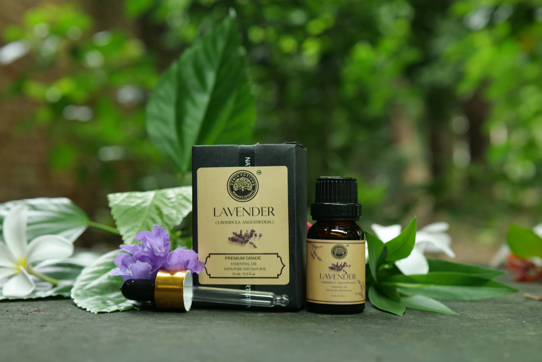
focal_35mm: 50
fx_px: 753
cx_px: 271
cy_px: 181
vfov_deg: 27.0
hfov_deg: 39.6
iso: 3200
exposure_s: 1/320
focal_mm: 50
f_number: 5.6
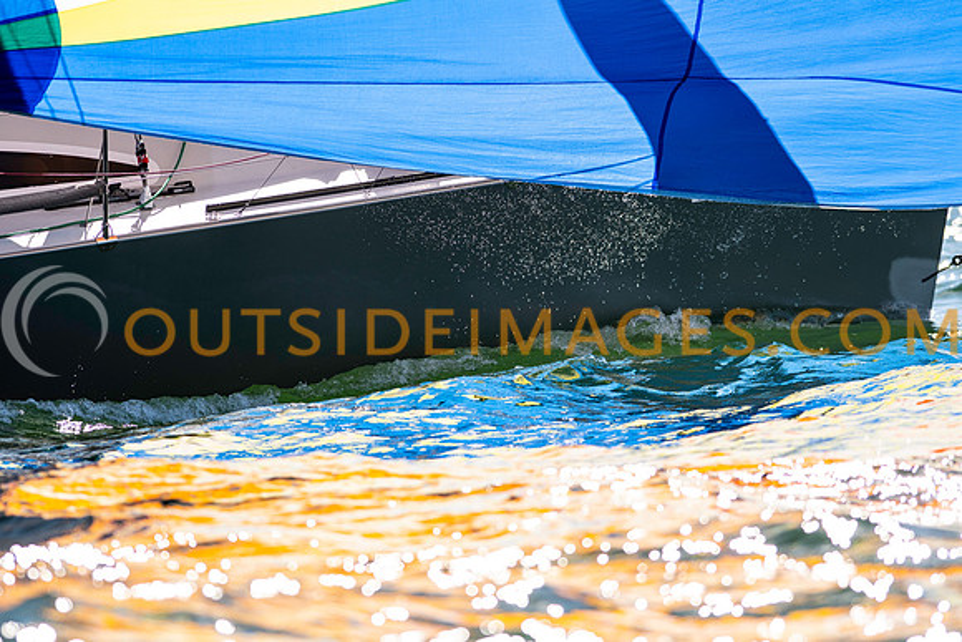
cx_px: 481
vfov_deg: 3.1
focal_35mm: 450
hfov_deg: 4.6
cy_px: 321
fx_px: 12027
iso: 250
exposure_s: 1/3200
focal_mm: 300
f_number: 5
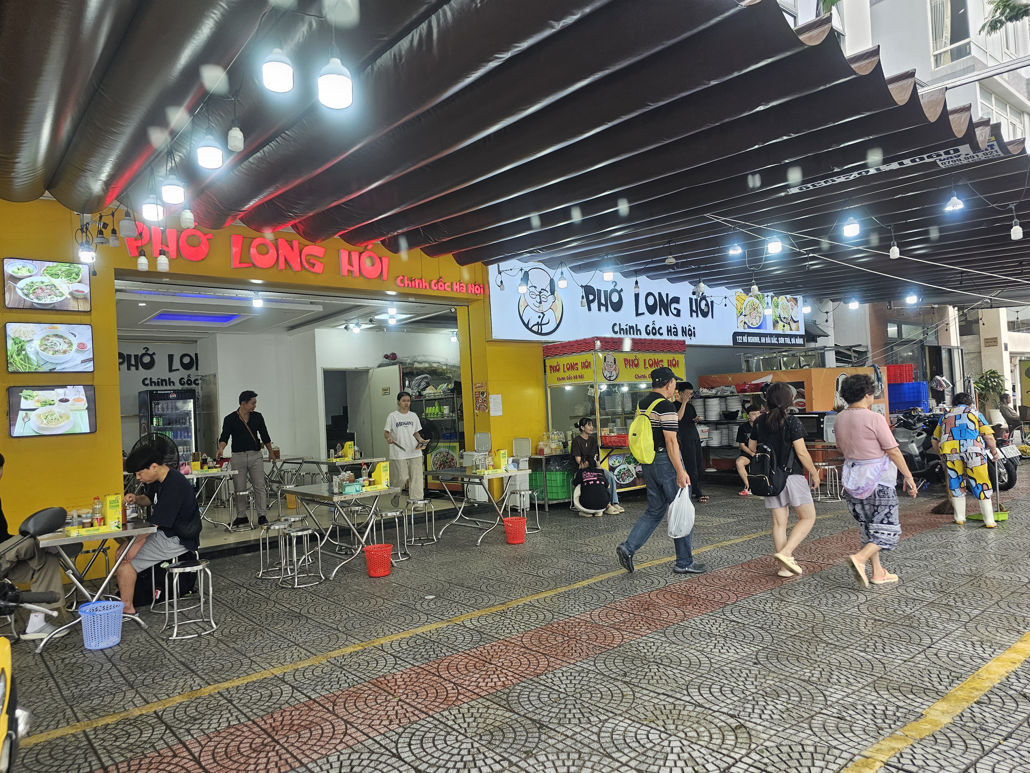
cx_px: 515
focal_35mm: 23
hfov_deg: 73.9
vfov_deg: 58.9
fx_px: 684
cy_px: 386
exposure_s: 1/180
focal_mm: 6.3
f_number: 1.7
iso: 100
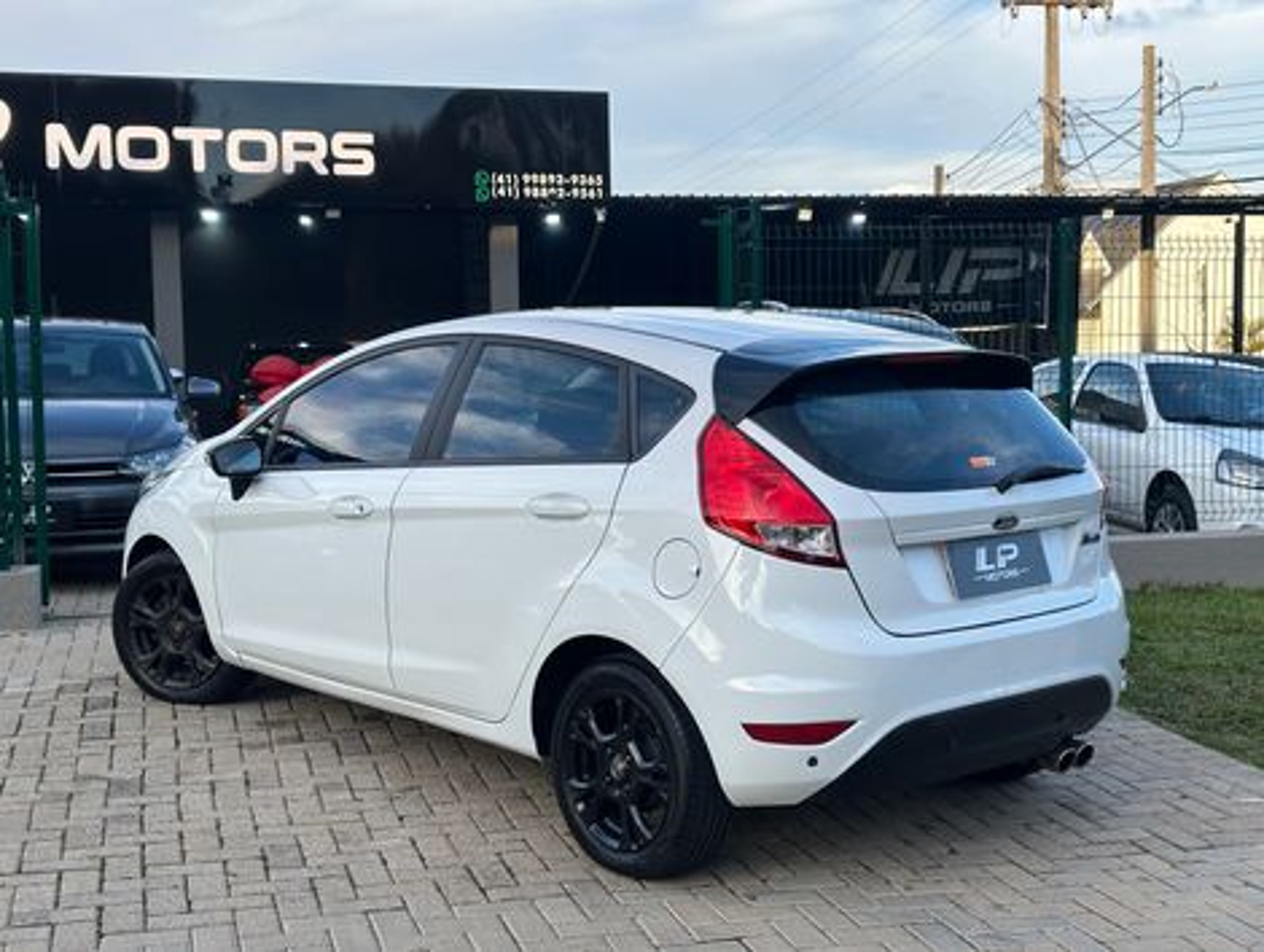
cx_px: 632
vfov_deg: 30.3
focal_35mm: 48
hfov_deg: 39.6
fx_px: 1755
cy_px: 476
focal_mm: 6.86
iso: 64
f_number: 1.78
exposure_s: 1/816
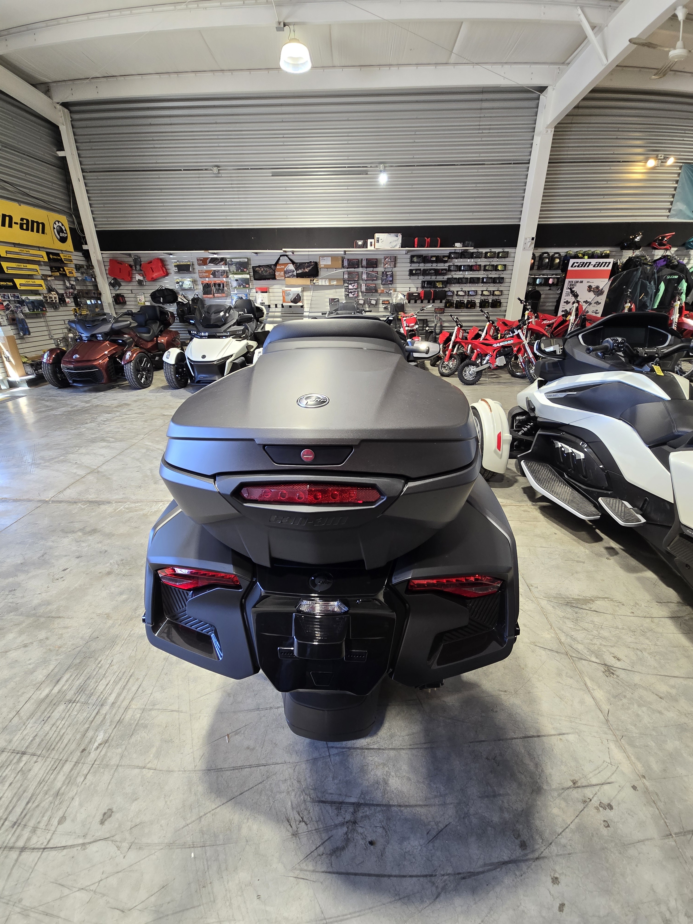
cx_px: 346
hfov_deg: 89.9
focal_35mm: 13
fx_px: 347
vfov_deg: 106.2
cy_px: 462
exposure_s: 1/60
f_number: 2.2
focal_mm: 2.2
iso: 100
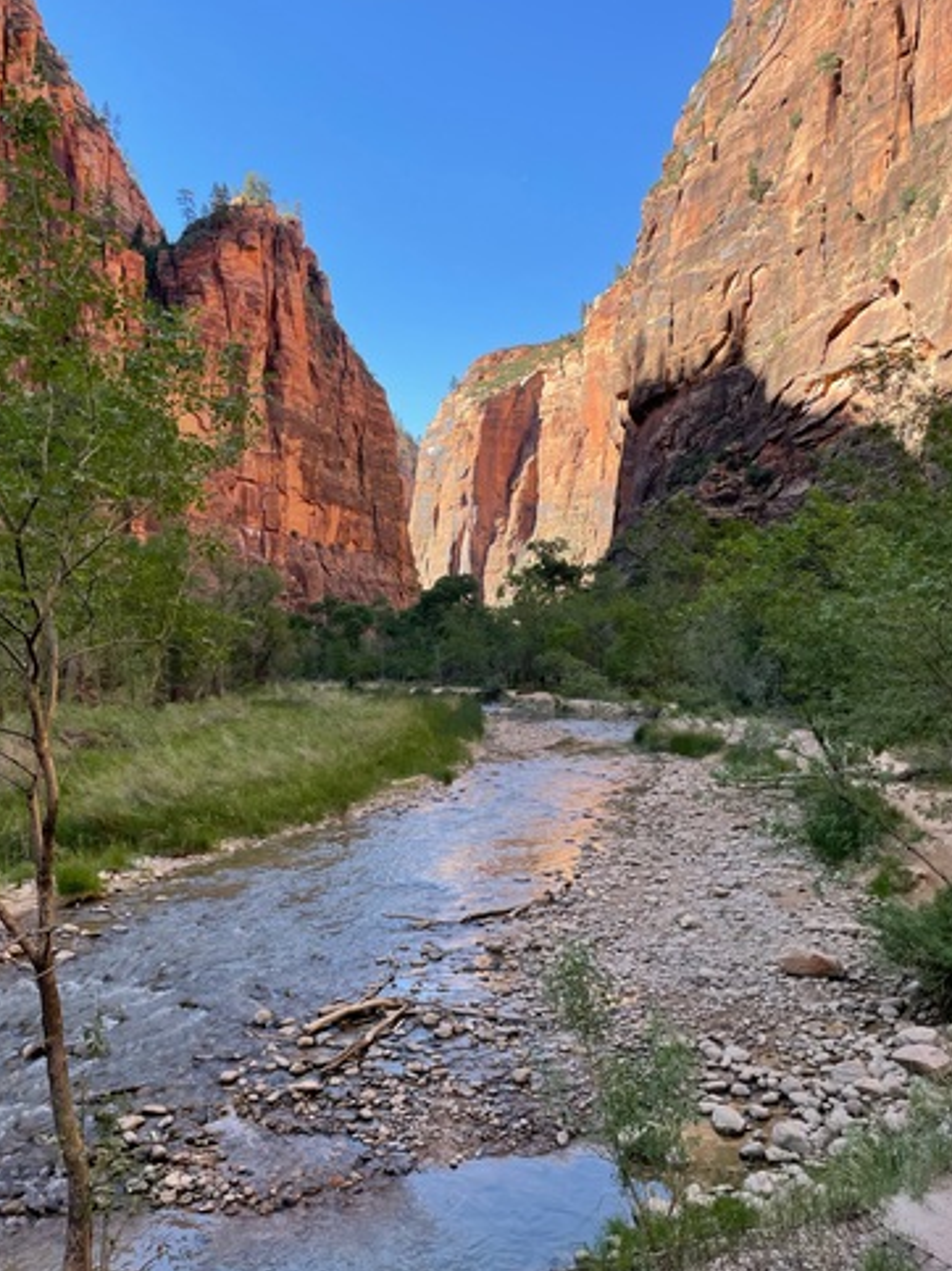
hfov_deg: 49.7
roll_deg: +1.9
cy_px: 613
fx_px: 1027
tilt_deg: +4.2
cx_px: 476
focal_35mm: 28
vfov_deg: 63.4
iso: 32
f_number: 1.6
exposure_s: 1/932
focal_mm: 4.2
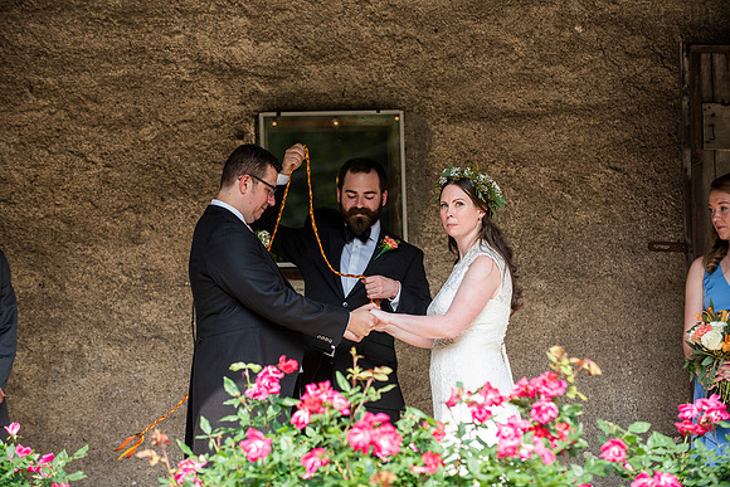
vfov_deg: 9.8
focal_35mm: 140
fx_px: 2839
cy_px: 244
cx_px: 365
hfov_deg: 14.7
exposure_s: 1/800
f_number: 3.5
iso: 400
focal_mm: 140
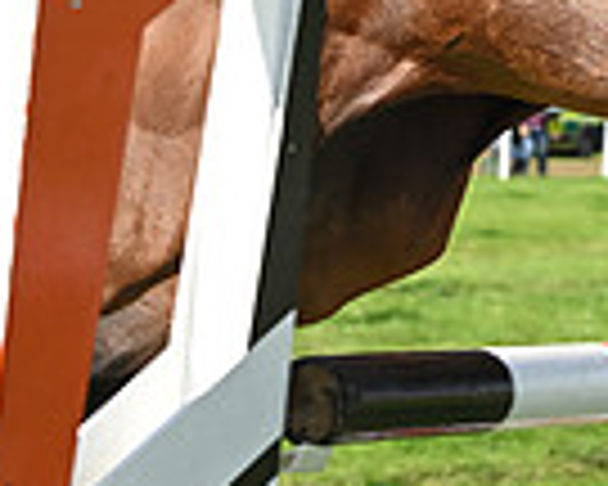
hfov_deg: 6.3
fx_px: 5434
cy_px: -376
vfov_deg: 5.1
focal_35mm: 302
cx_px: 1099
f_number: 5.6
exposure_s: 1/800
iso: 280
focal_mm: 75
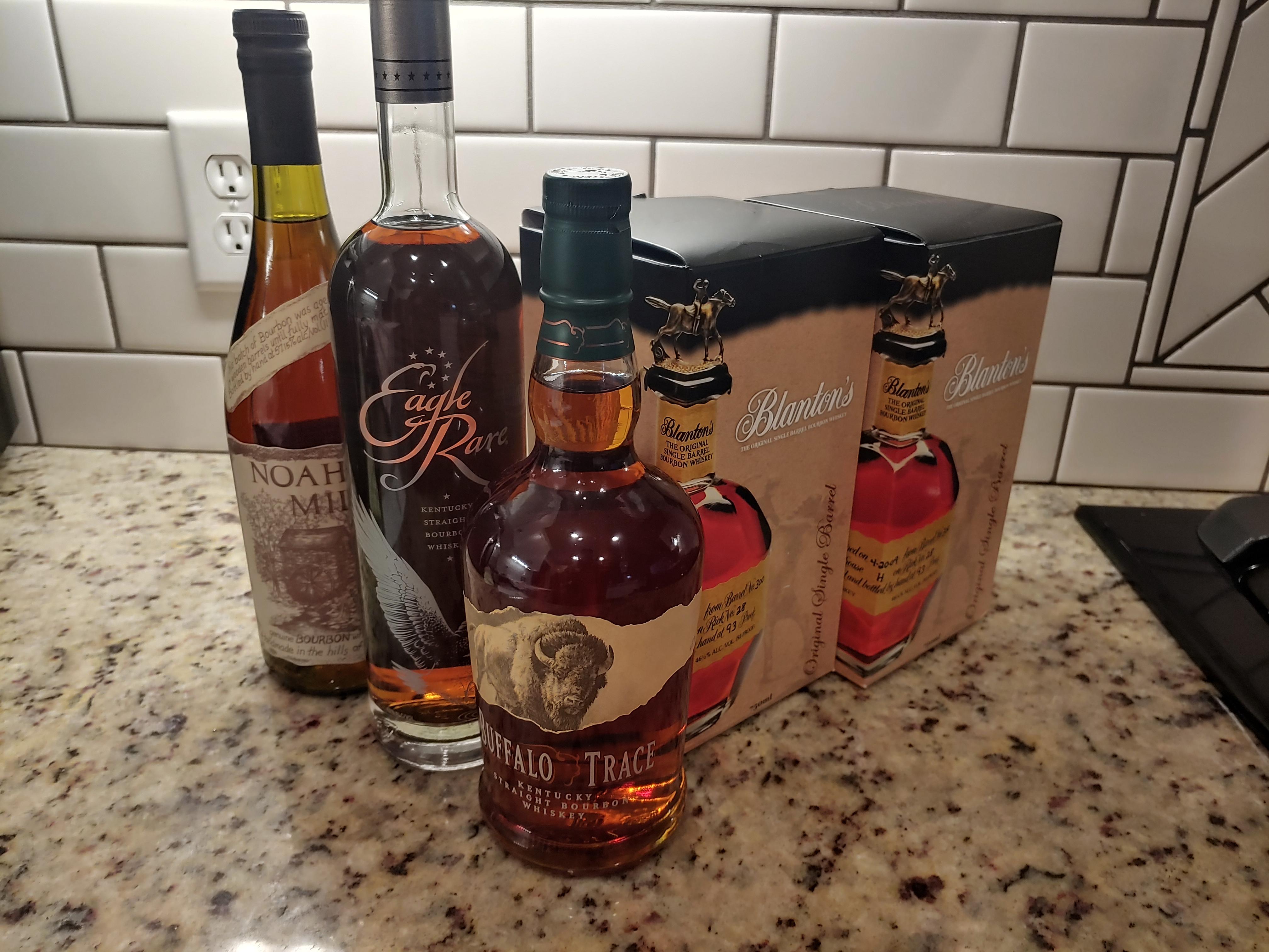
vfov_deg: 54.9
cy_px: 476
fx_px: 916
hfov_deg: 69.4
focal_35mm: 25
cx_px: 634
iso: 100
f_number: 1.5
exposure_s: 1/40
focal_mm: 4.23
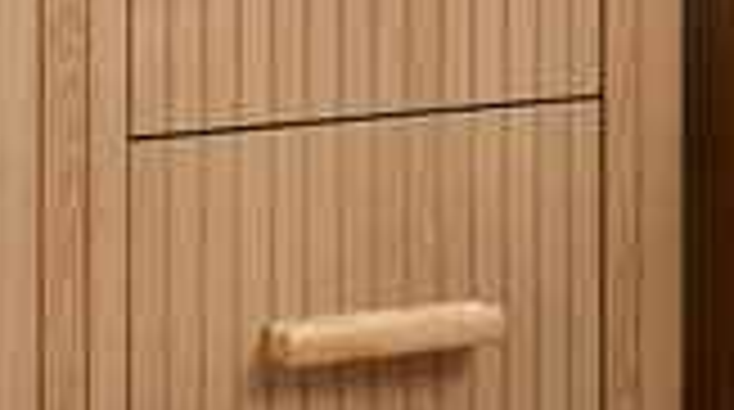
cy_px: 198
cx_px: 468
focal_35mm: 261
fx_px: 5071
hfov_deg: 8.3
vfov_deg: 4.6
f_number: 11
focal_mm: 90
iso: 100
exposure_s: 1/125
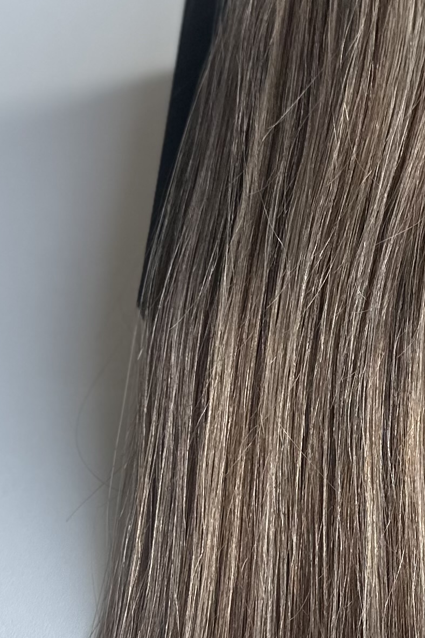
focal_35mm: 85
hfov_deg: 15.7
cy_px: 448
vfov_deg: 23.8
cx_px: 453
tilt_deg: -56.0
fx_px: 1506
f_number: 1.78
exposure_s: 1/151
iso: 64
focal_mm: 6.86
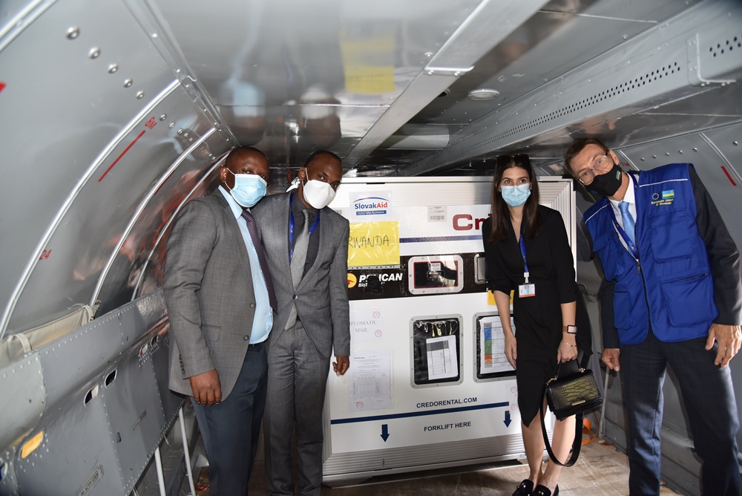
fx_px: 495
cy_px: 248
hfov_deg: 73.7
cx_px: 371
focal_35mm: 24
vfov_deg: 53.2
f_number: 4
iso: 1100
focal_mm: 24
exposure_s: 1/60
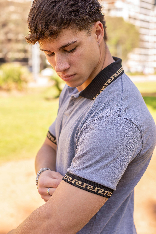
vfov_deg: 39.6
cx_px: 78
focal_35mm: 50
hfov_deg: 27.0
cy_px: 117
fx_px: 325
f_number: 3.5
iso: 160
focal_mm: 50
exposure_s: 1/400
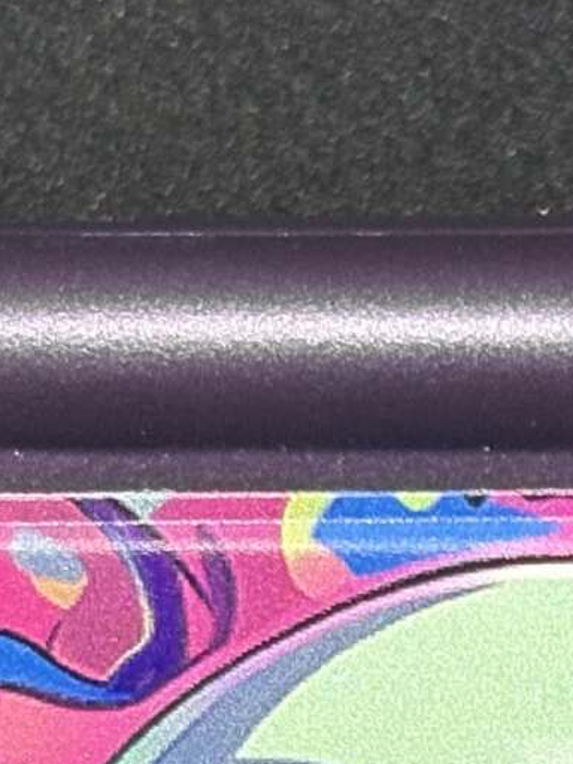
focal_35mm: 260
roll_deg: -0.1
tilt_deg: -8.2
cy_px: 1276
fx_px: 5738
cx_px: 930
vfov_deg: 7.4
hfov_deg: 5.6
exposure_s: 1/60
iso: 100
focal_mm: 5.96
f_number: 1.6
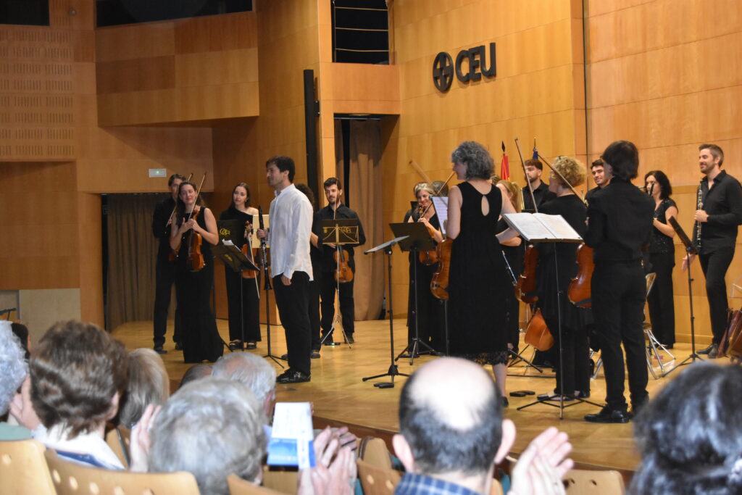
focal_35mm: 68
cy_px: 248
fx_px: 1391
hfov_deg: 29.9
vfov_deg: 20.2
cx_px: 371
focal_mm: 45
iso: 4500
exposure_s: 1/60
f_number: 5.3
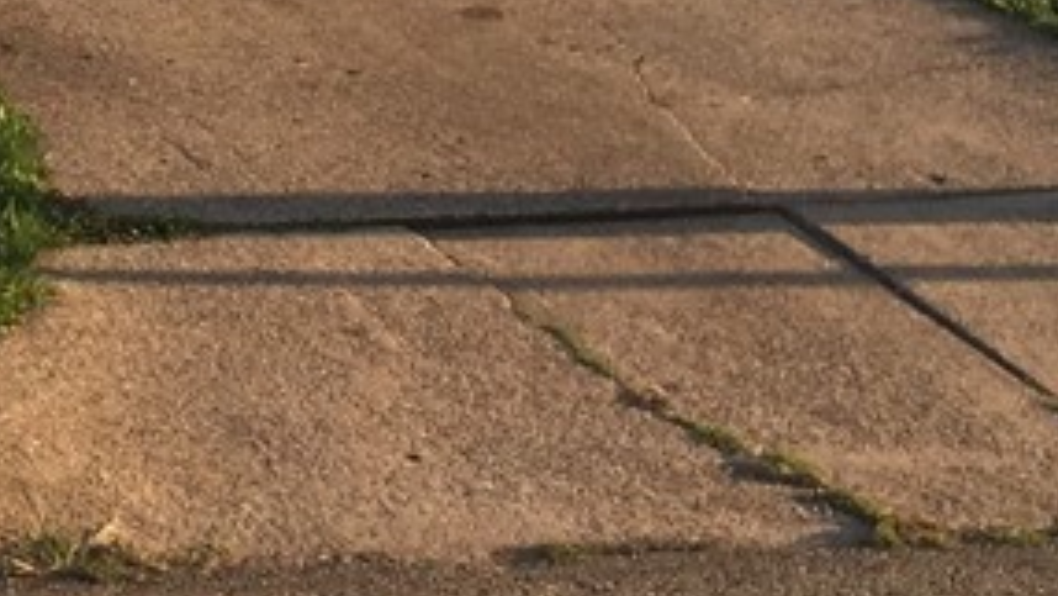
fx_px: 3171
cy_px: -522
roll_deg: -0.3
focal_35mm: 113
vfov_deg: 10.1
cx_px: -37
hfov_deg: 18.4
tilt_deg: +0.1
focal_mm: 4.15
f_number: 2.2
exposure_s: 1/590
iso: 32
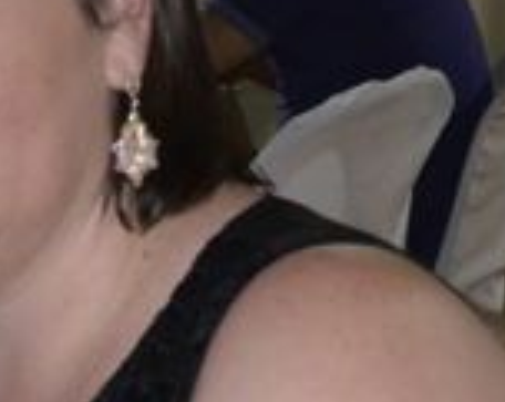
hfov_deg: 12.7
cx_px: -123
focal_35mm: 148
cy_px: 384
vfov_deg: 10.3
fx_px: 2208
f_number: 3.8
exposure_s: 1/60
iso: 3200
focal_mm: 20
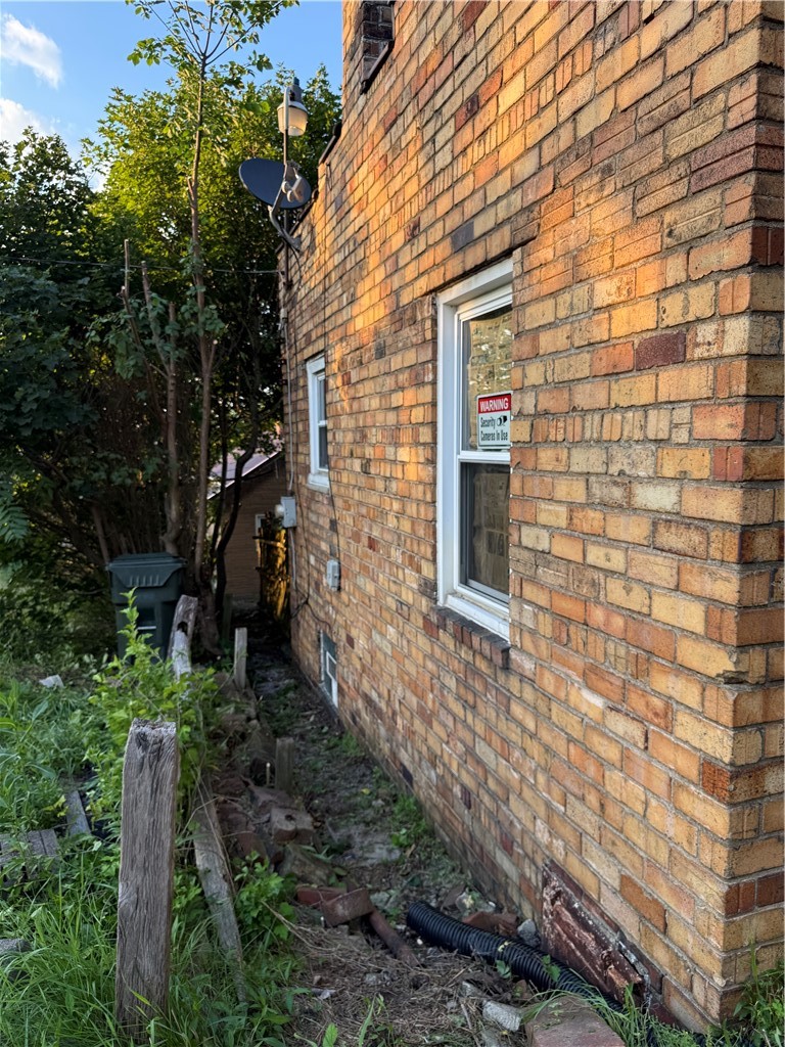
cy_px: 524
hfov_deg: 56.8
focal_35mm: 24
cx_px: 392
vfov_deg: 71.6
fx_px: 726
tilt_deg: -7.2
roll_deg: +0.8
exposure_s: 1/622
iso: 80
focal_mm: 6.76
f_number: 1.78
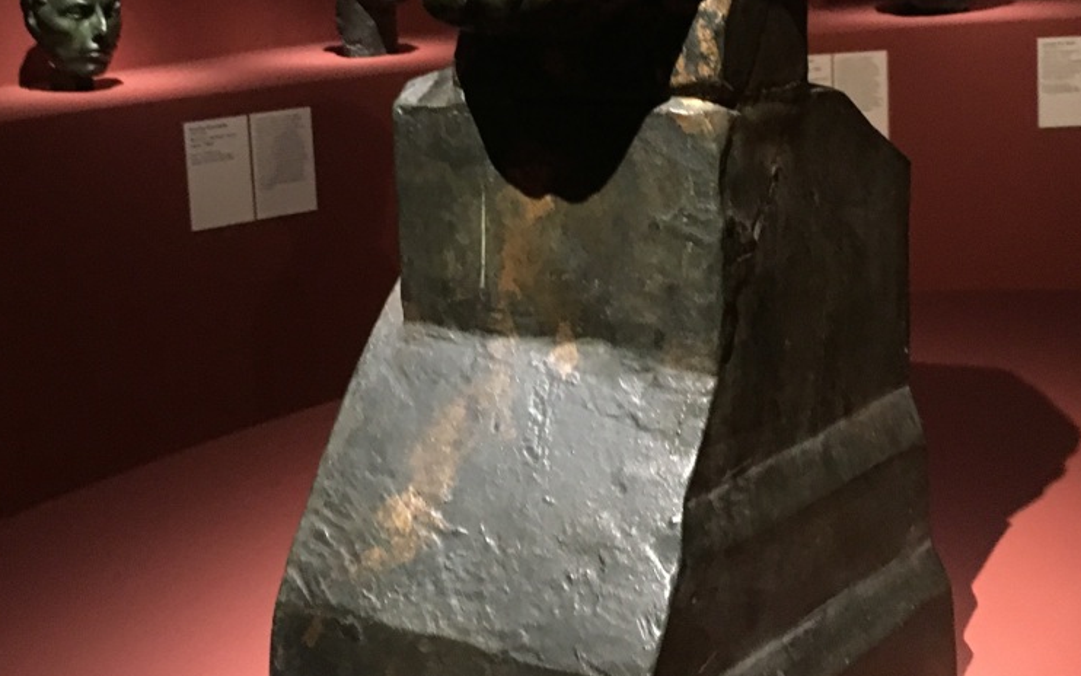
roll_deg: +2.6
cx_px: 520
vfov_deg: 23.9
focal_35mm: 53
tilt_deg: -6.5
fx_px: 1562
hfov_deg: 38.2
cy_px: 92
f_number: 2.2
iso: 500
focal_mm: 4.15
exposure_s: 1/17
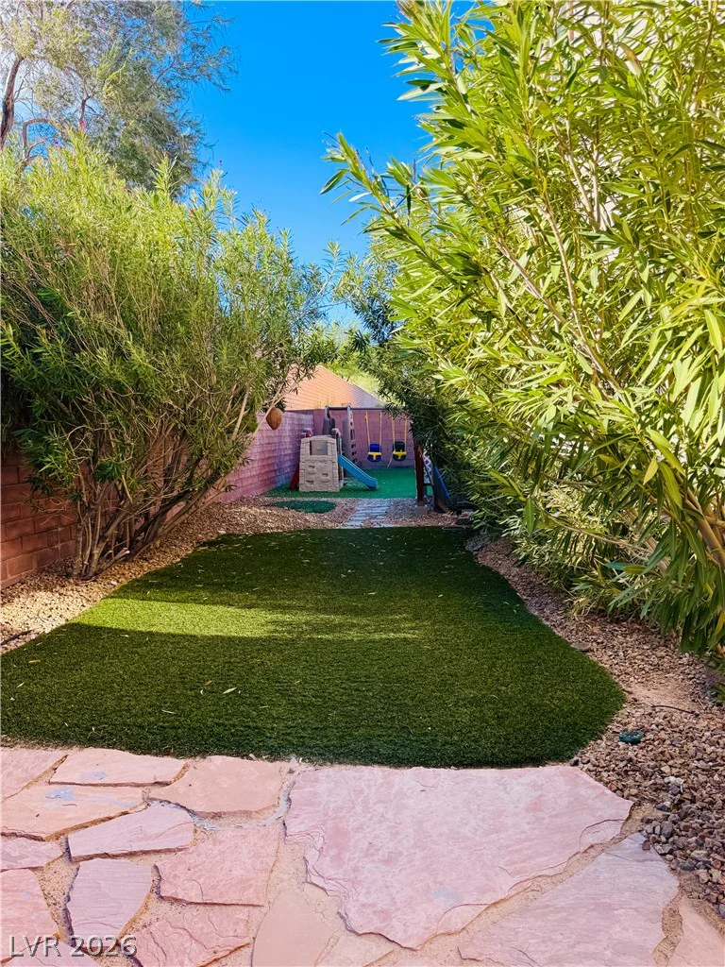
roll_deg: +1.9
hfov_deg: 56.8
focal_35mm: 24
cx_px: 362
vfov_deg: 71.6
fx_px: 670
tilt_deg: -4.3
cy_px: 484
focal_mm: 6.76
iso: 80
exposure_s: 1/931
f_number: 1.78
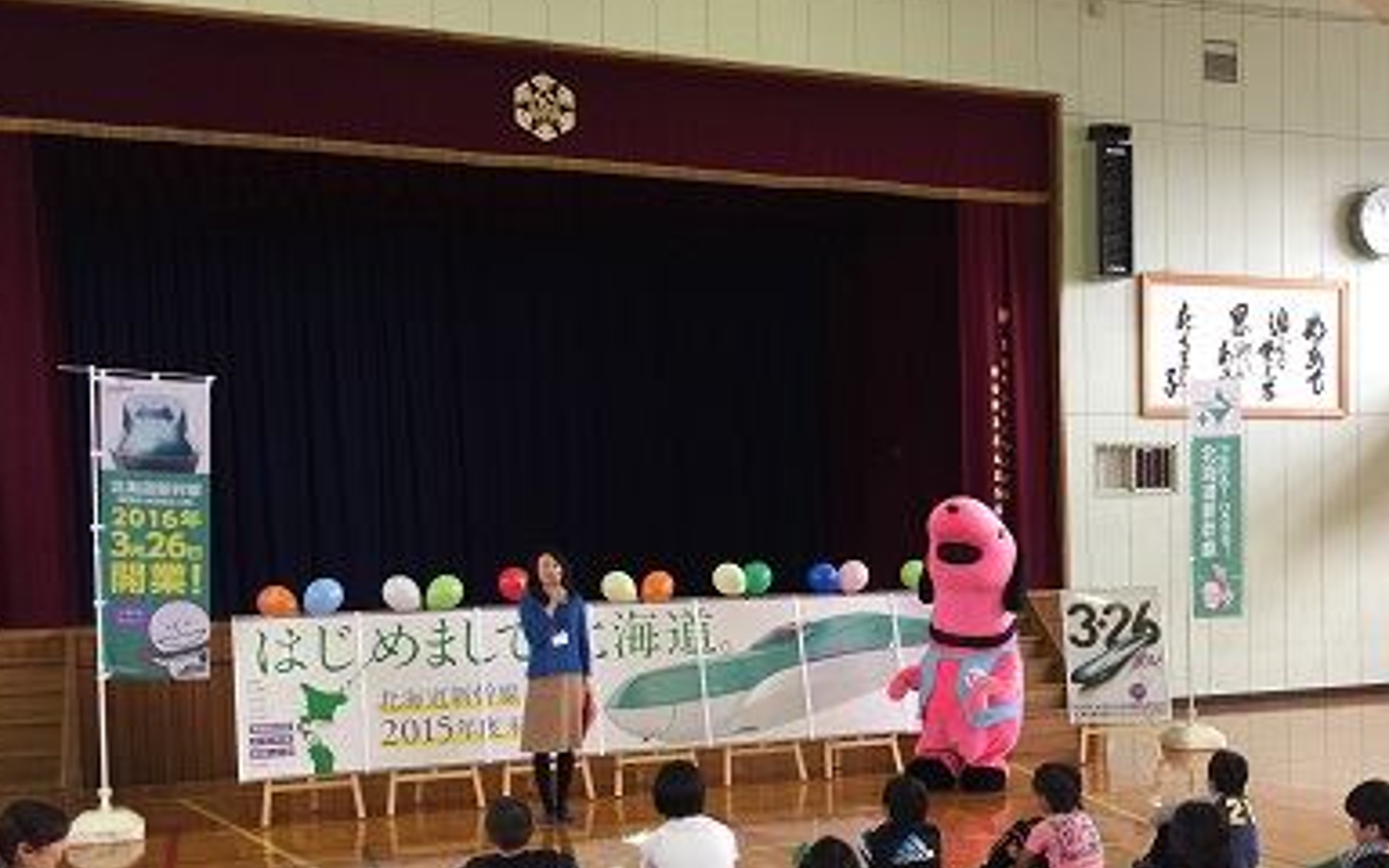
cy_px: 653
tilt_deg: -2.4
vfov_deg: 31.4
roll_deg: +2.1
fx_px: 1514
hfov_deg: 49.0
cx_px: 821
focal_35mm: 40
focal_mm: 4.15
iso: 40
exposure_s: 1/30
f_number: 2.2
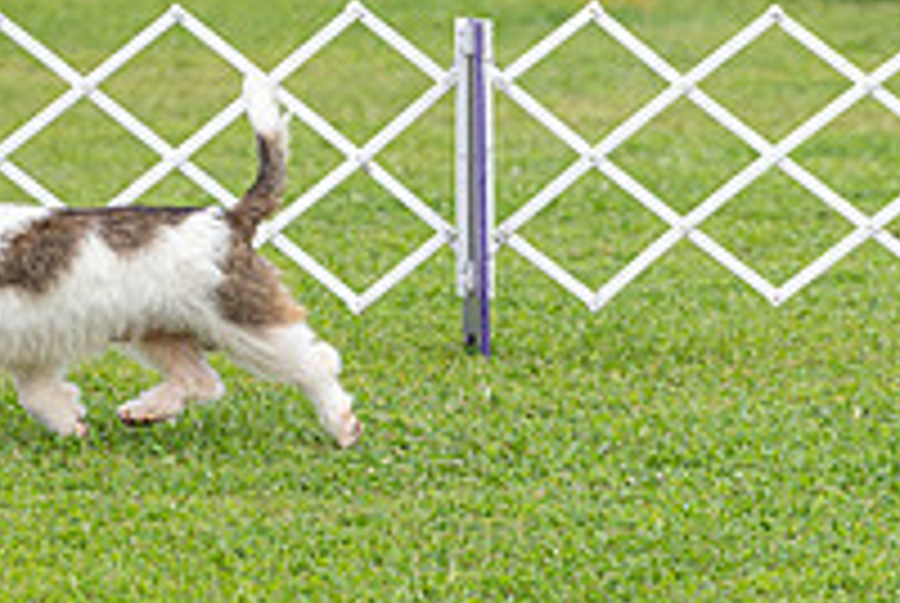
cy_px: -169
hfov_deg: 4.5
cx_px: -68
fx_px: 11467
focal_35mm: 458
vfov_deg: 3.0
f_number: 4
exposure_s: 1/1000
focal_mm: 158
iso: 250
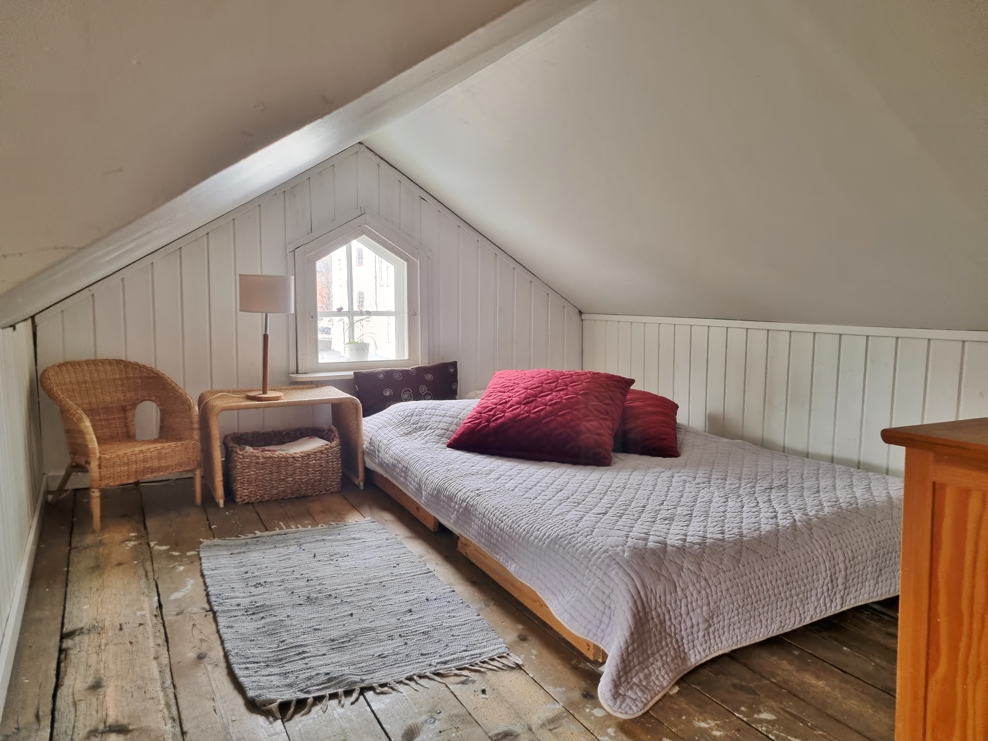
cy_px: 370
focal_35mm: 26
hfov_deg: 67.3
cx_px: 494
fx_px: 742
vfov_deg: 53.1
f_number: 1.8
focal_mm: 5.4
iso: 200
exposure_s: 1/50
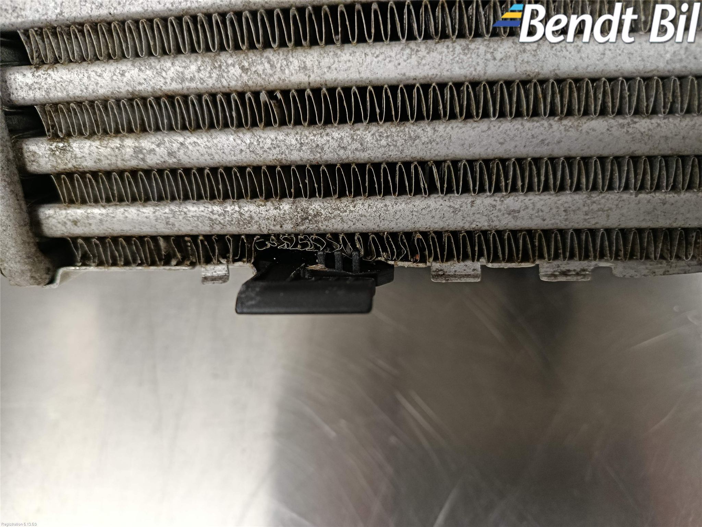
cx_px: 351
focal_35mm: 24
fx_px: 487
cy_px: 264
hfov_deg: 71.6
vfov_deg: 56.8
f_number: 1.7
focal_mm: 5.24
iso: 1098
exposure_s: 1/50
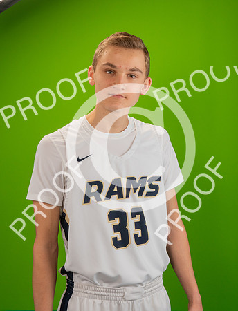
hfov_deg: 23.5
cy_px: 148
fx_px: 573
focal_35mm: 63
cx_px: 117
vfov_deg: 30.4
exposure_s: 1/60
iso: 800
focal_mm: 42
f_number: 20
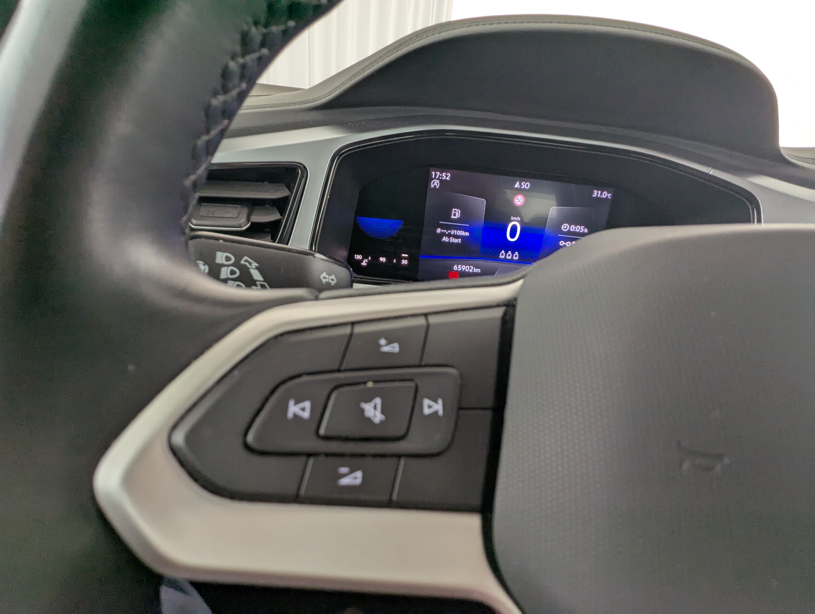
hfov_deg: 94.4
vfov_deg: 78.2
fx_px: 377
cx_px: 408
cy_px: 307
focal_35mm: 16
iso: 104
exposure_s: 1/73.6
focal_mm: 2.35
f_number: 2.2
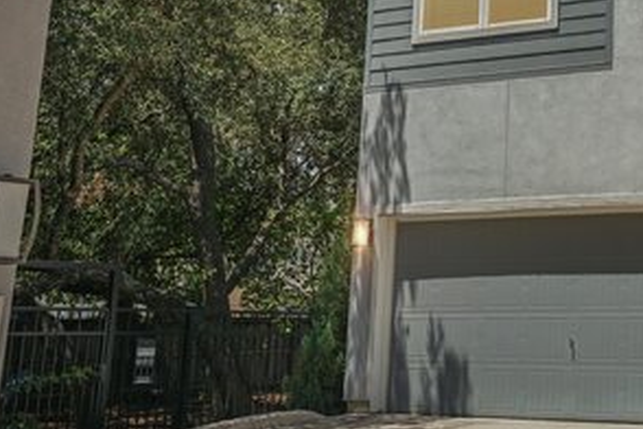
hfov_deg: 25.5
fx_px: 1322
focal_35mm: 74
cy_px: 21
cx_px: 689
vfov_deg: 18.1
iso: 200
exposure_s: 1/250
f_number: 8
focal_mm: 34
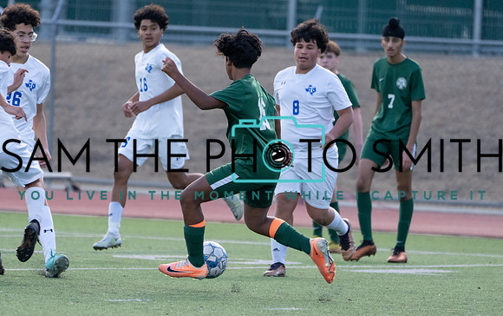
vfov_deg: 2.5
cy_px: 161
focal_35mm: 534
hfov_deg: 3.9
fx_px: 7325
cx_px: 239
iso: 4000
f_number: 5.6
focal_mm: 400
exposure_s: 1/1000
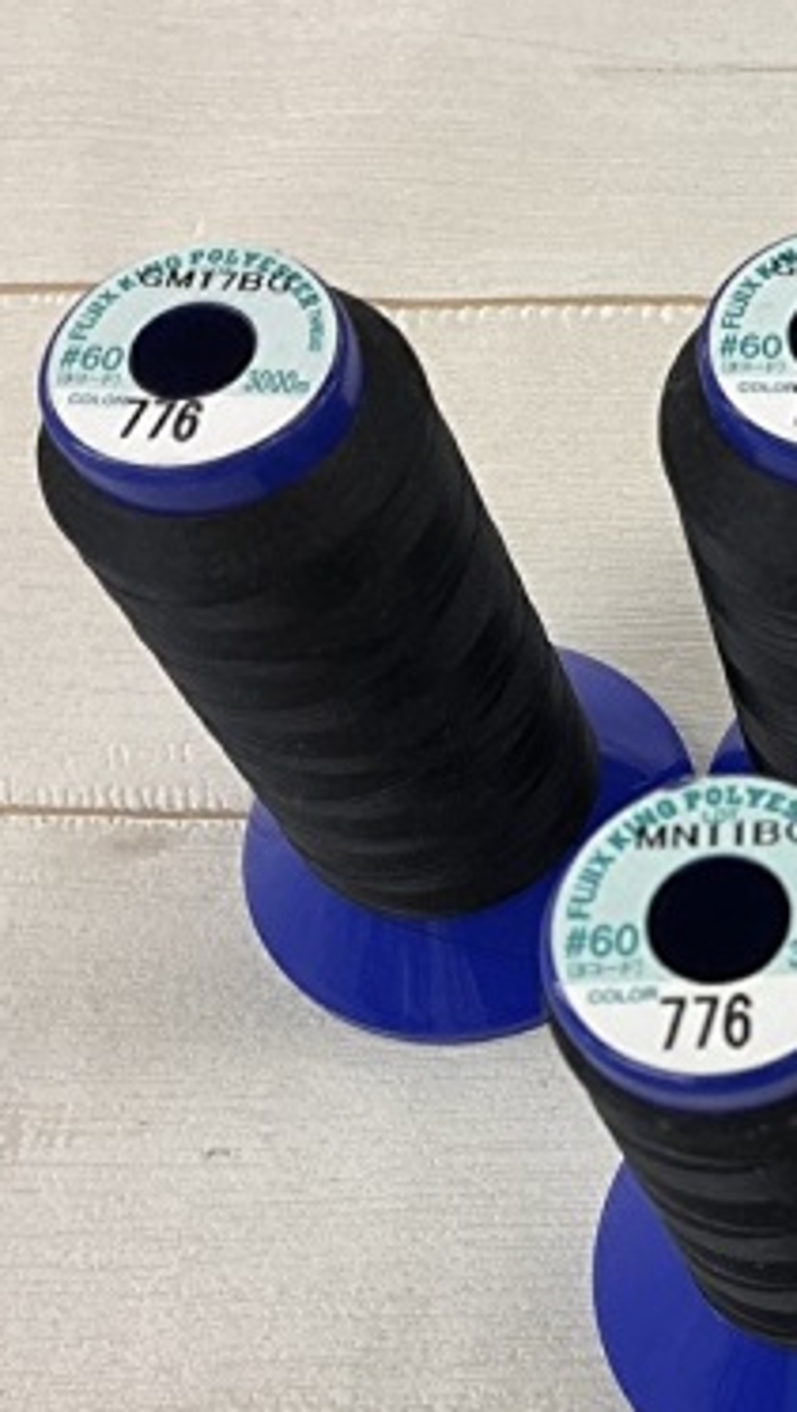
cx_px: 1107
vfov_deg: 38.4
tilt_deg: -62.4
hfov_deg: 20.0
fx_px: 2024
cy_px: 823
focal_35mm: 54
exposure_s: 1/60
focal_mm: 3
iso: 64
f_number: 1.8
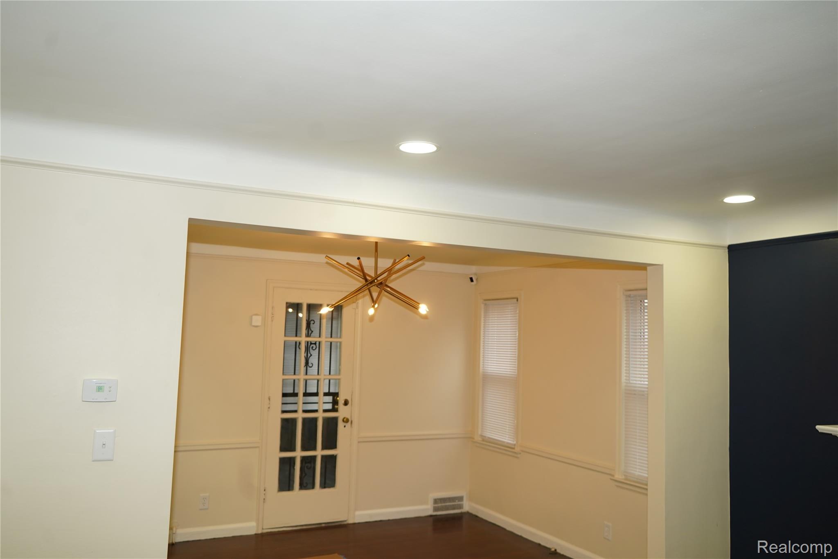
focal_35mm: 29
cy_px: 280
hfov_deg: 63.7
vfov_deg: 45.0
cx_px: 419
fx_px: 675
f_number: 4
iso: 640
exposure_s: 1/160
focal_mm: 29
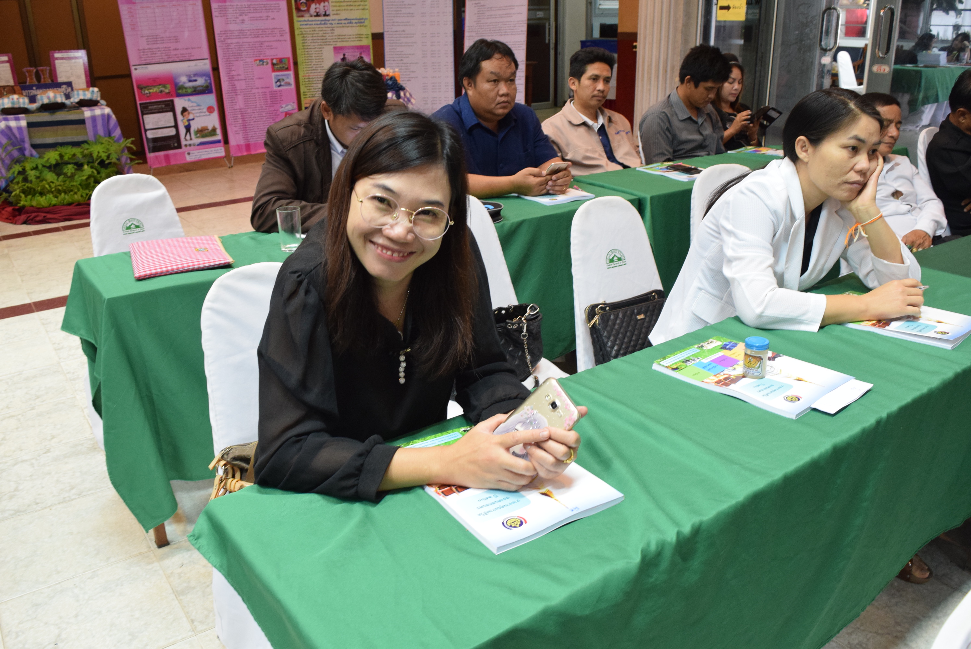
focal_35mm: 30
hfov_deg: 61.9
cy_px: 324
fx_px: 810
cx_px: 486
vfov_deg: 43.7
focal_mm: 20
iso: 1600
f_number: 5.6
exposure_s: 1/13
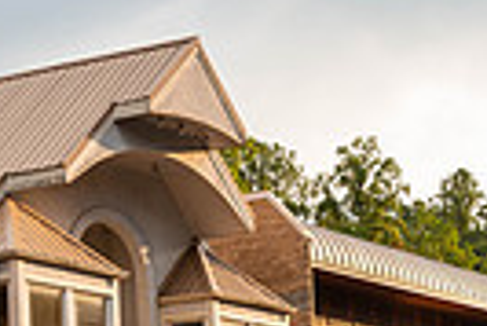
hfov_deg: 16.3
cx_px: 538
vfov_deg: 10.6
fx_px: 1652
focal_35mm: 122
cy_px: 573
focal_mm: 28
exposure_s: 1/100
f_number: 7.1
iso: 100
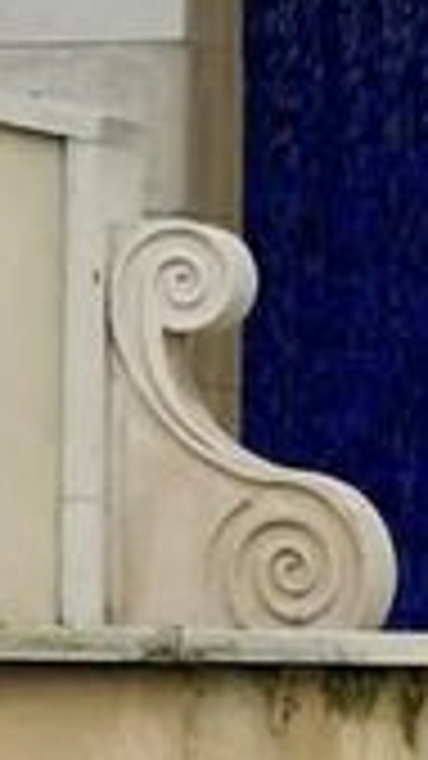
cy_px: 468
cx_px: -991
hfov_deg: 3.0
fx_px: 8074
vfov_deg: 5.4
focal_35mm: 400
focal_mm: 42
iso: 200
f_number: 6.3
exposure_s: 1/160
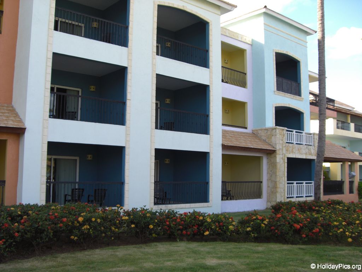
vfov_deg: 37.7
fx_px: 397
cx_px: 181
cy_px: 136
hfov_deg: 49.0
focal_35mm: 38
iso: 64
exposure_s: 1/250
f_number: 2.7
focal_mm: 6.2
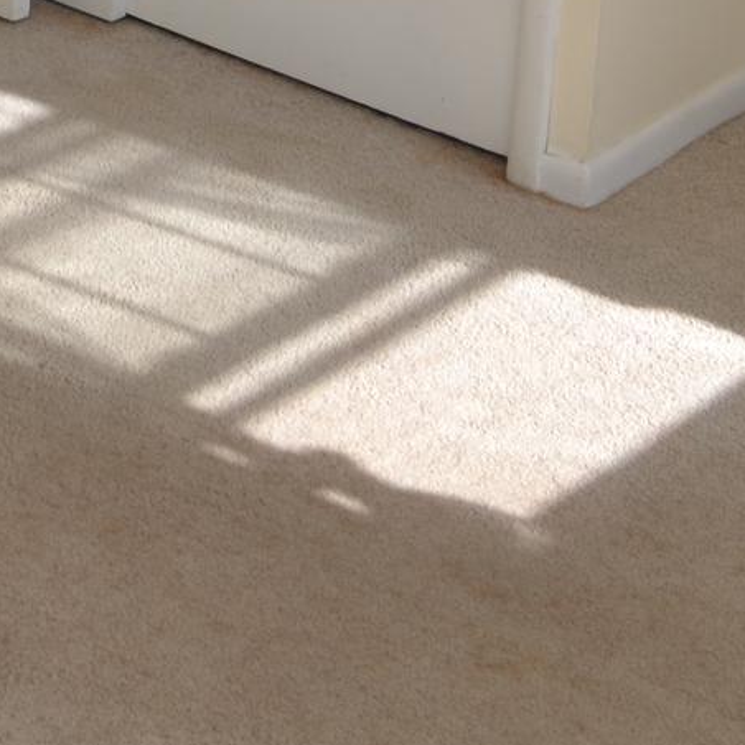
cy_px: -321
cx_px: -7
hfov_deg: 16.4
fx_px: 2532
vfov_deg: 15.6
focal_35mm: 104
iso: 140
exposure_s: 1/125
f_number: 5.6
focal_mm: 18
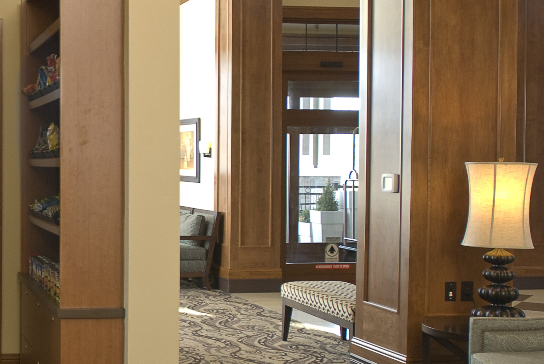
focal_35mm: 60
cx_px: -51
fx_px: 910
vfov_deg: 22.6
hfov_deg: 30.0
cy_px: 183
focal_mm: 17
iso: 200
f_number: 4
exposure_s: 1/30
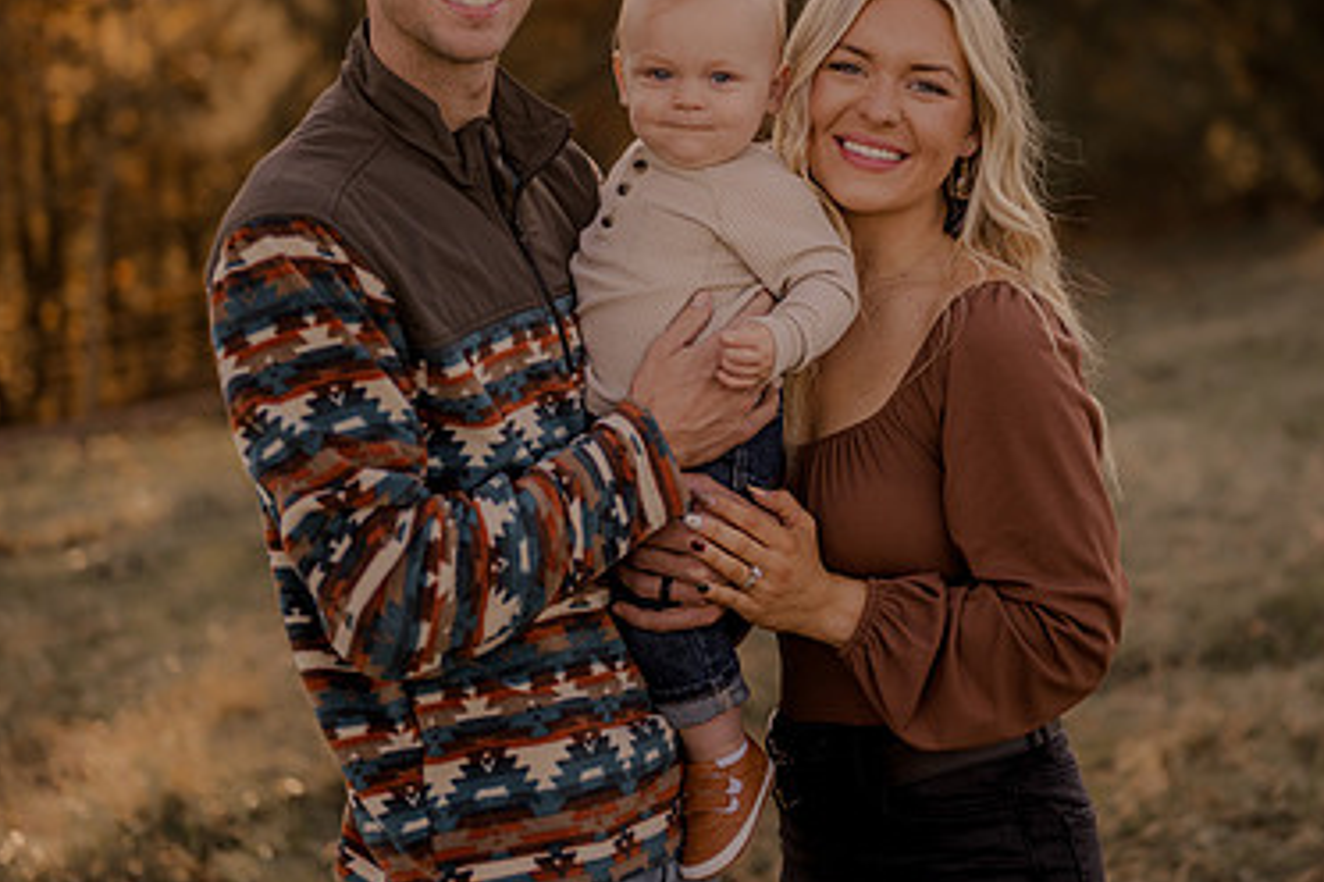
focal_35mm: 78
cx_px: 776
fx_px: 2868
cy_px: 251
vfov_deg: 17.4
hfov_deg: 26.0
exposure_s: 1/1600
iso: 250
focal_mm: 50
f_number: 1.8
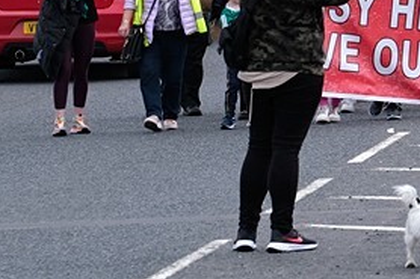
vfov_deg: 2.8
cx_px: 568
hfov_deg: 4.2
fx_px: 5771
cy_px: -172
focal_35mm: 495
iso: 400
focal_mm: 102.2
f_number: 8
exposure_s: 1/420
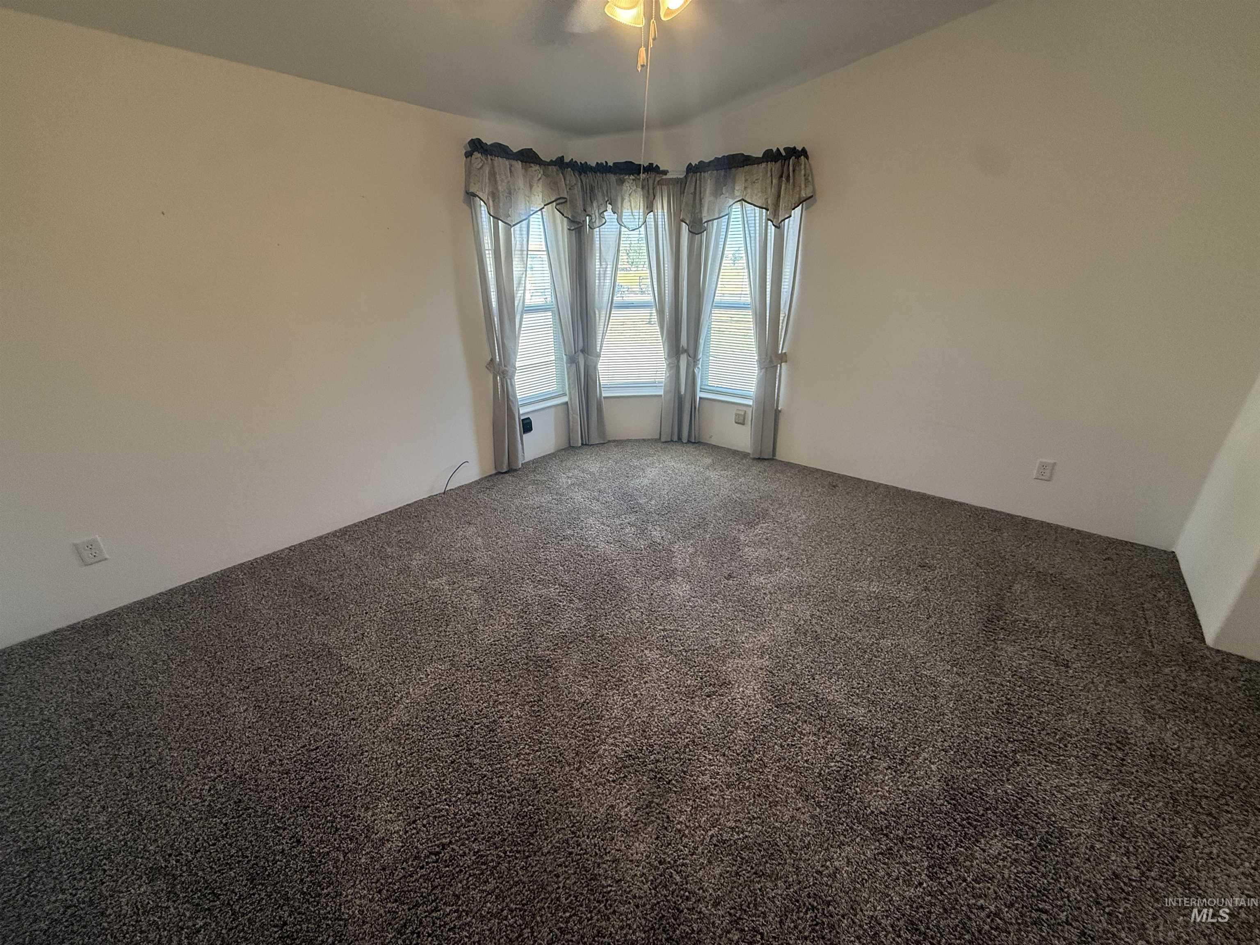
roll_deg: +0.8
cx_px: 630
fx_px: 510
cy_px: 472
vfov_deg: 85.7
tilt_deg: -21.8
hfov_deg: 102.1
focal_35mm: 14
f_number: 2.2
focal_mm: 2.22
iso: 250
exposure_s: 1/120
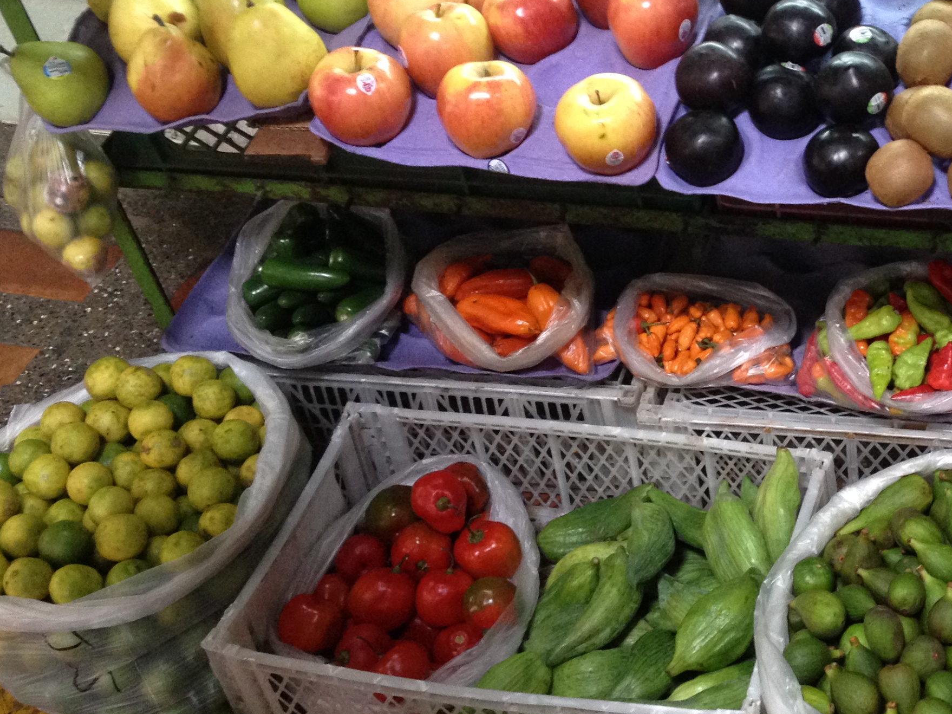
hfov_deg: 28.9
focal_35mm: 65
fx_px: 1787
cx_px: 814
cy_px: 232
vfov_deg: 22.5
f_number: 2.4
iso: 200
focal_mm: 4.28
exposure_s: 1/20
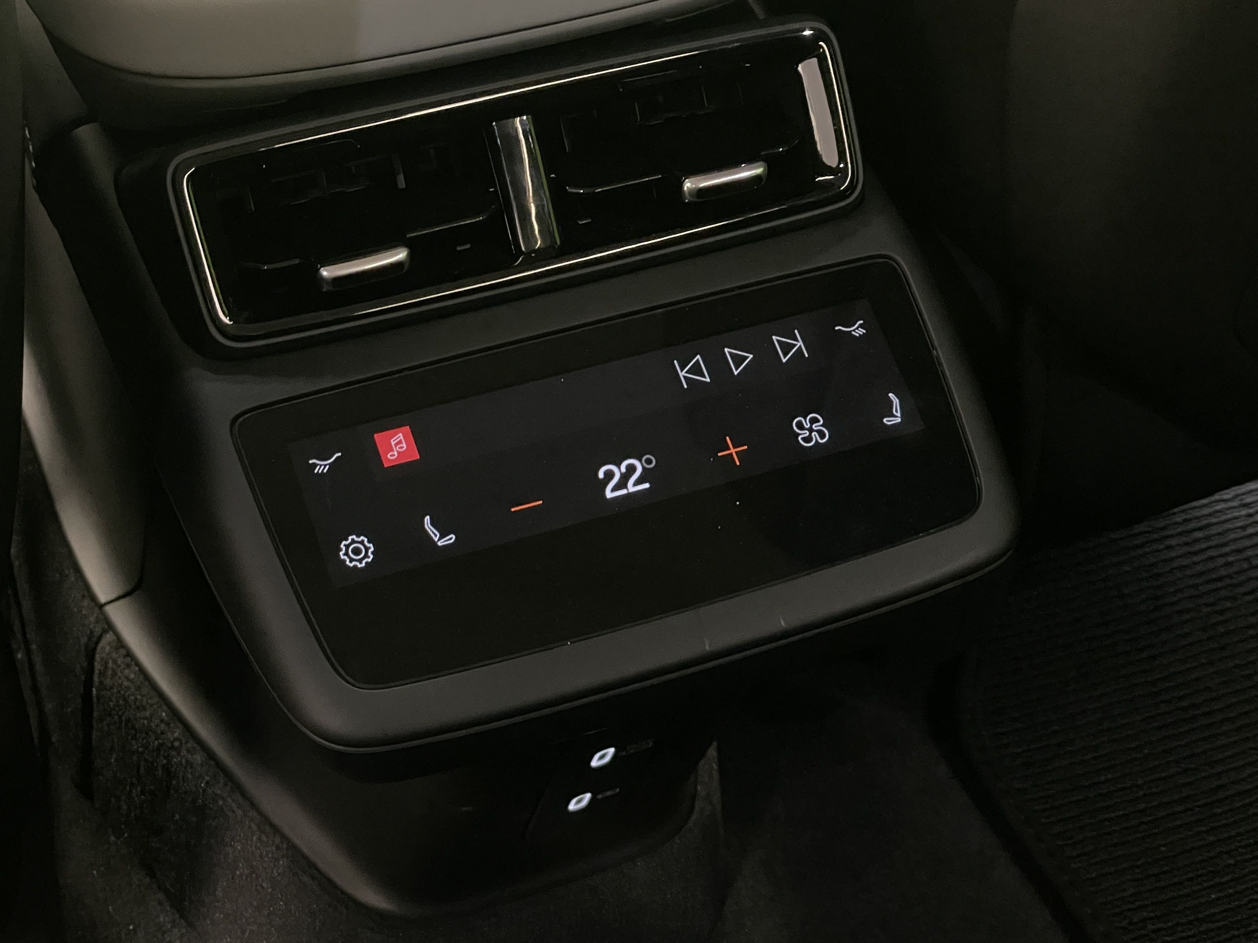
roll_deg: -1.0
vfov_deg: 22.6
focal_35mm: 65
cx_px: 595
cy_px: 382
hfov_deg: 29.8
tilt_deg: -39.1
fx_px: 2362
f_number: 2
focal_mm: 6
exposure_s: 1/25
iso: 1600
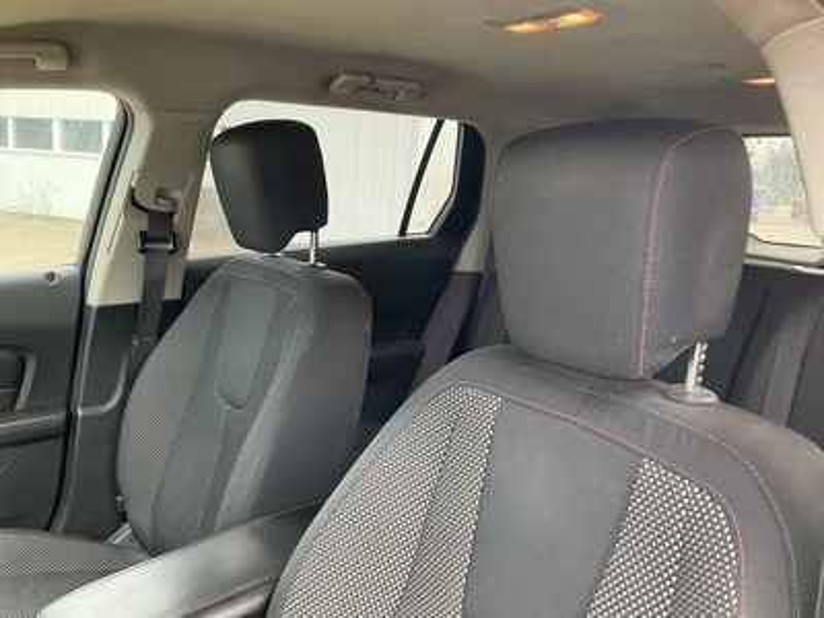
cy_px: 309
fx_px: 690
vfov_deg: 48.2
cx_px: 412
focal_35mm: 29
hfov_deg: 61.7
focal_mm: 3
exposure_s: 1/102
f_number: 1.8
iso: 64
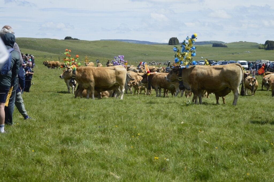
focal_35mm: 82
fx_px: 627
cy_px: 91
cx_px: 137
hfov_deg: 24.6
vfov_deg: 16.5
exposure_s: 1/320
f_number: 6.3
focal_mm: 55
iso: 100
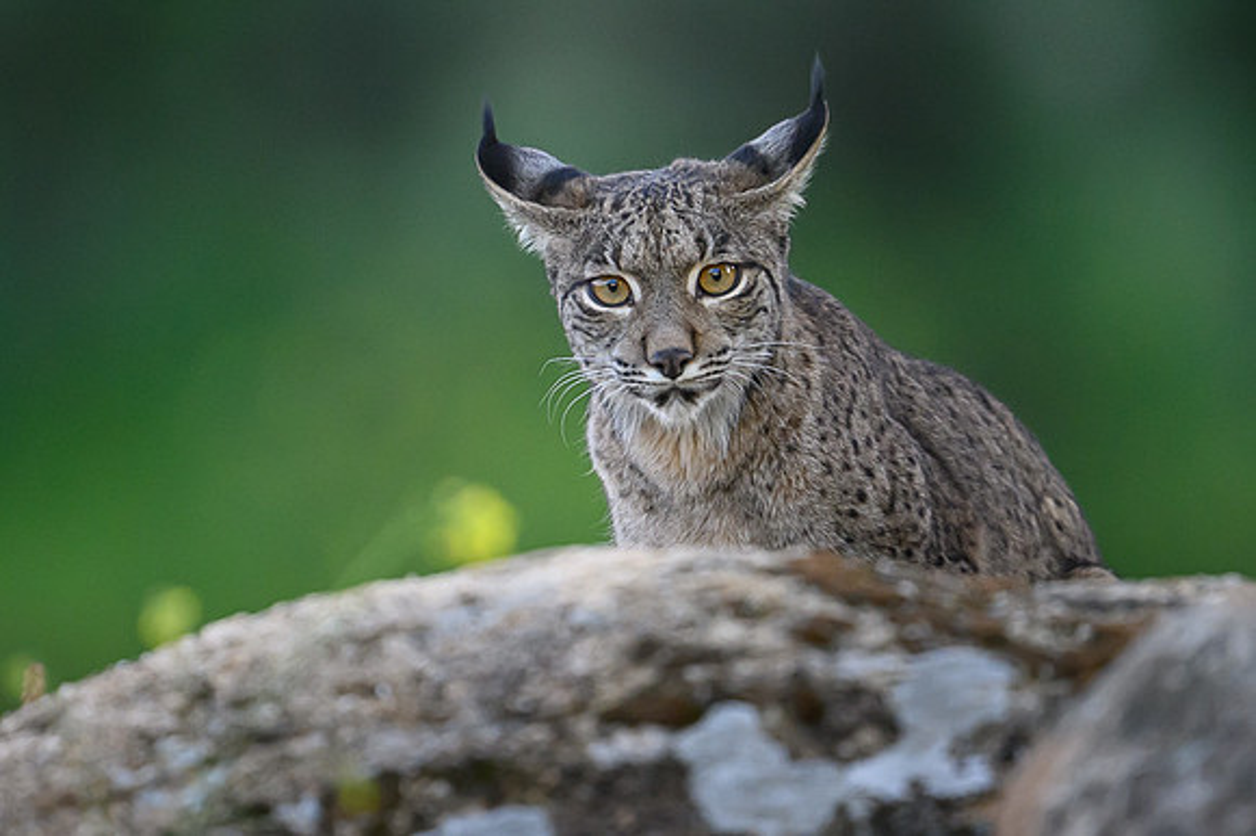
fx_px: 39053
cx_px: 611
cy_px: 460
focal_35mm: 1120
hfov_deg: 1.8
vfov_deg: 1.2
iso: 2000
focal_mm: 560
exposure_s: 1/250
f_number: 4
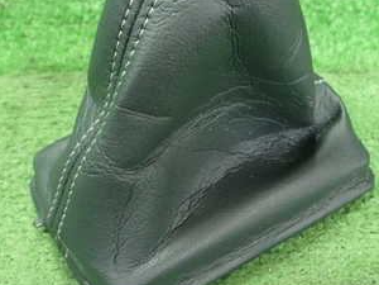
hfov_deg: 32.1
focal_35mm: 60
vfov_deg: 24.2
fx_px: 657
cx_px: 153
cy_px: 77
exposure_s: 1/125
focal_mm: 5.5
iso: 640
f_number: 2.3
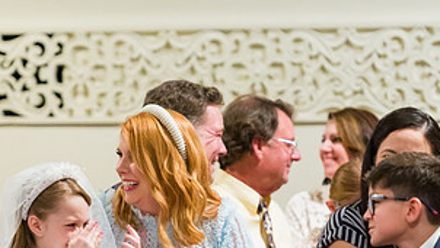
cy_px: 198
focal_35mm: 332
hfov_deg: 6.5
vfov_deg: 3.7
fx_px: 3874
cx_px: 210
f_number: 3.2
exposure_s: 1/200
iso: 6400
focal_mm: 165
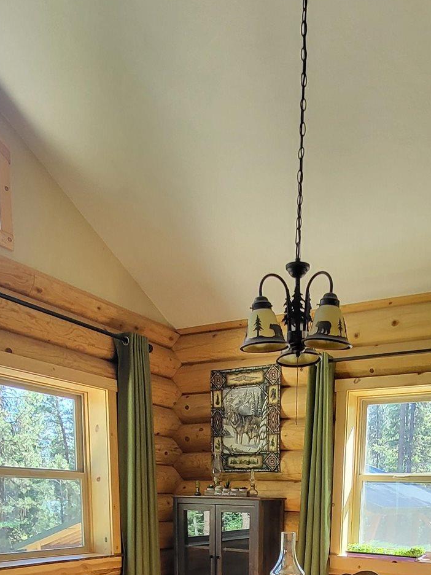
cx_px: 270
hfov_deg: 43.8
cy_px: 601
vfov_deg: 45.7
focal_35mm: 32
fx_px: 531
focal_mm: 1.74
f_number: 2.2
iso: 100
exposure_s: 1/60
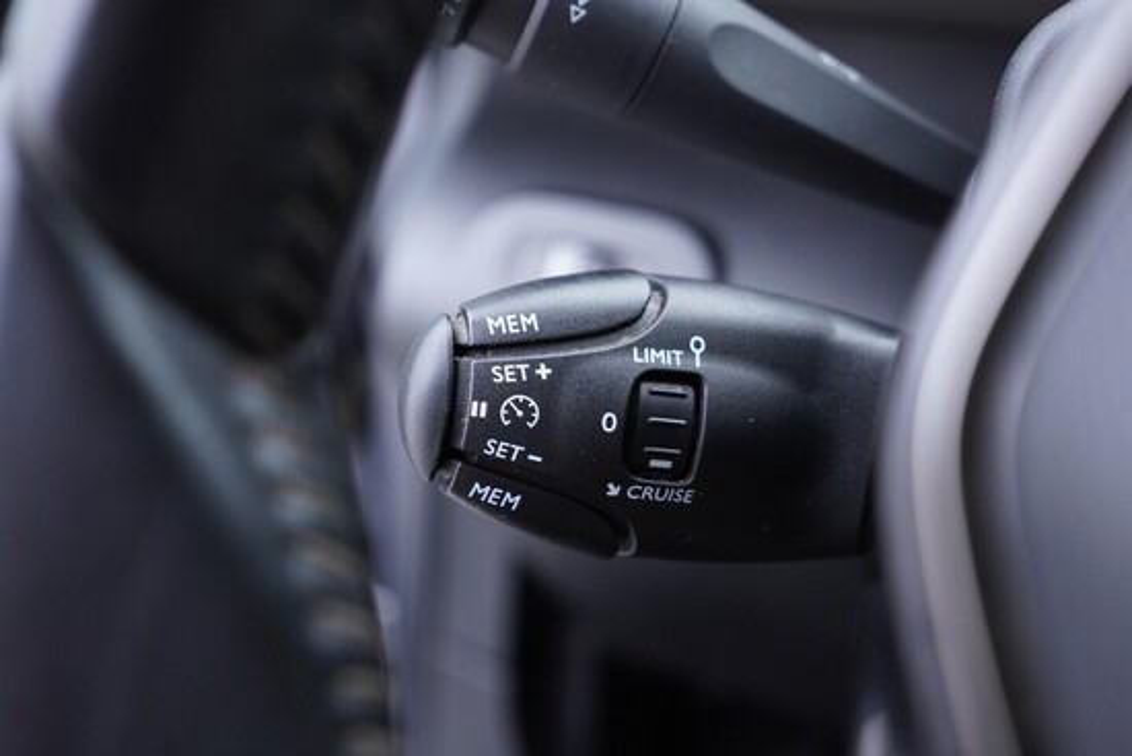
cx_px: 566
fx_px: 1132
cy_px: 378
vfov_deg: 36.9
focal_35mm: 36
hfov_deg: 53.1
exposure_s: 1/40
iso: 320
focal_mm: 24
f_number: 2.8
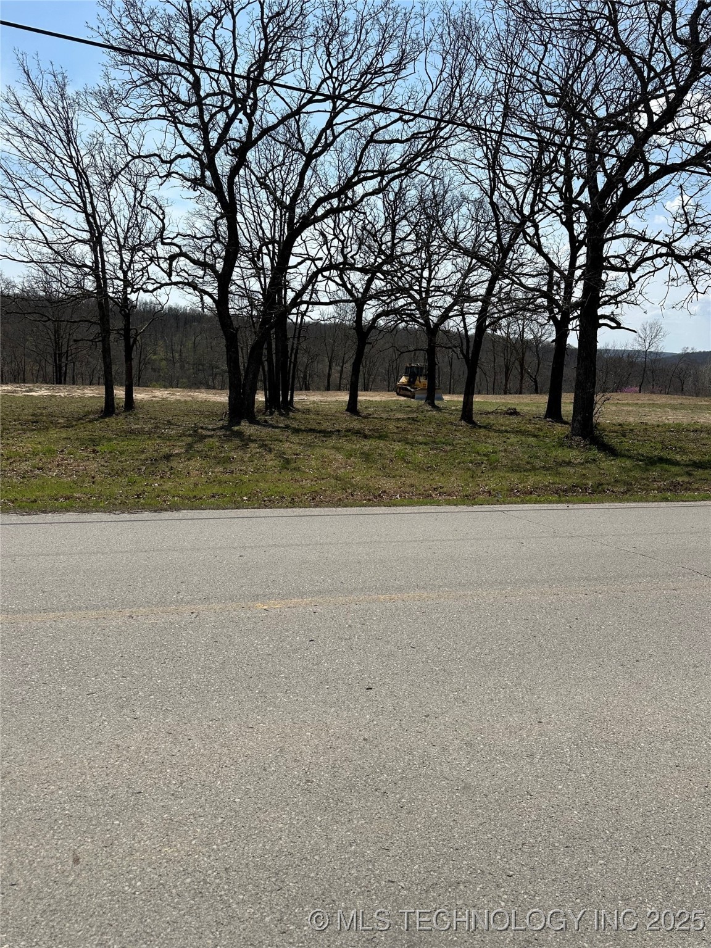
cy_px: 474
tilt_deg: -11.4
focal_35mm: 24
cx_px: 356
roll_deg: -3.6
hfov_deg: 56.8
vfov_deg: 71.6
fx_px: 657
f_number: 1.78
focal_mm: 6.86
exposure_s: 1/7576
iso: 80
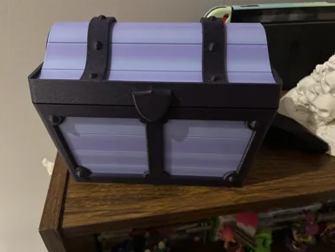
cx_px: 163
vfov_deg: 51.4
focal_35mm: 27
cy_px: 123
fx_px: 261
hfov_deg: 65.3
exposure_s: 1/30
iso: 640
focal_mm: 5.7
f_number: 1.5
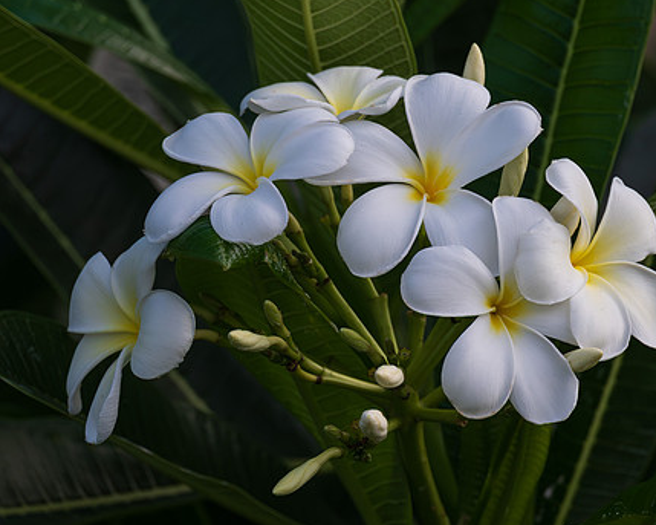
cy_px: 242
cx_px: 455
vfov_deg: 1.5
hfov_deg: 1.9
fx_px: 20071
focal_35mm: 1034
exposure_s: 1/4000
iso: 1250
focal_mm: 500
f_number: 5.6
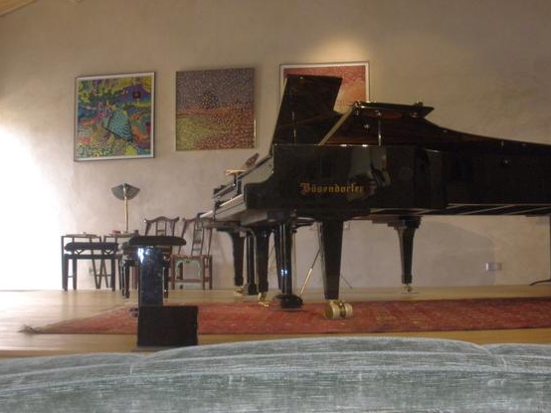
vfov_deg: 28.0
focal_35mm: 52
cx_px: 345
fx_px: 827
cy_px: 170
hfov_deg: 36.6
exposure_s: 1/30
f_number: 3.5
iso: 320
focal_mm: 6.3
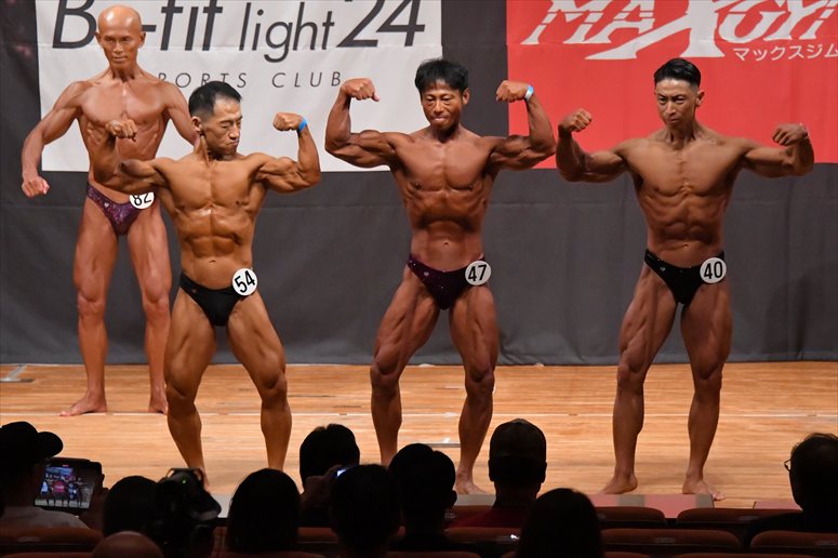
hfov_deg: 9.2
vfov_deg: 6.1
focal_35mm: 225
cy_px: 279
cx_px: 419
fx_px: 5235
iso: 9000
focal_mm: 150
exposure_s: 1/400
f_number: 5.6
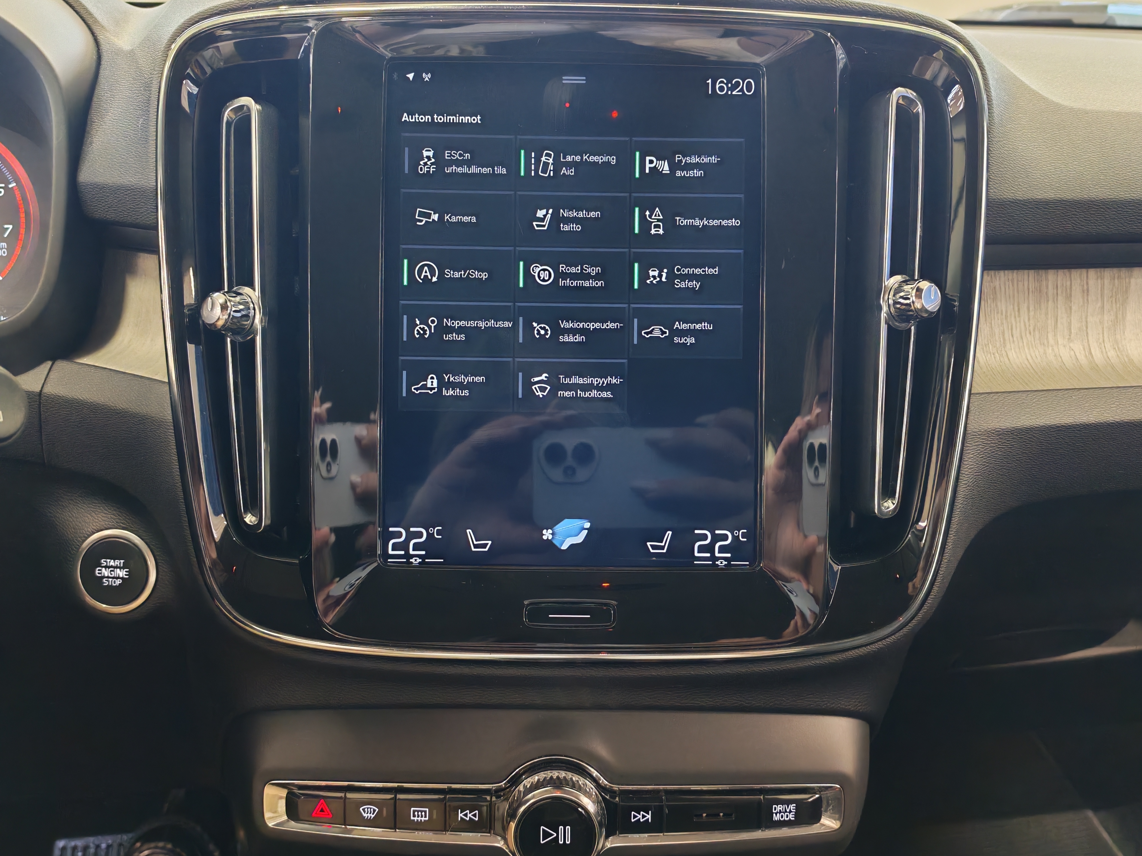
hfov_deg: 60.0
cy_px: 428
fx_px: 990
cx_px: 571
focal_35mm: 30
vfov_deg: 46.8
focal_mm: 6.12
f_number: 1.9
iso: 2000
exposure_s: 1/50
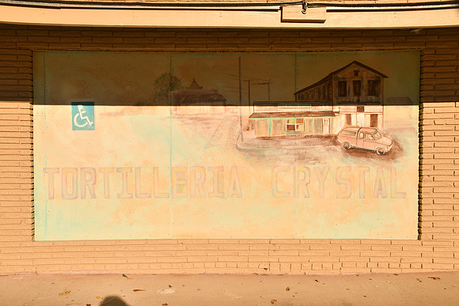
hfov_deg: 53.1
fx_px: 459
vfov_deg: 36.9
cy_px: 153
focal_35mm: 36
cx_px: 230
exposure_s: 1/250
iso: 100
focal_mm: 24
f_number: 16
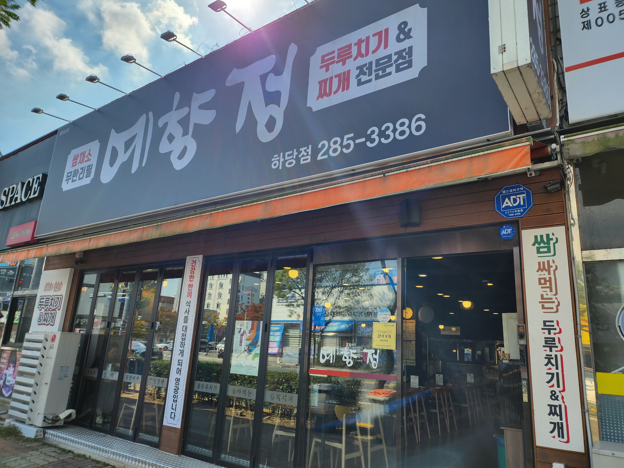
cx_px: 312
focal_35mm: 24
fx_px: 433
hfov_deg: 71.6
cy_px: 234
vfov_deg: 56.8
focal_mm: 5
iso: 50
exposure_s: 1/1751
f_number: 1.8
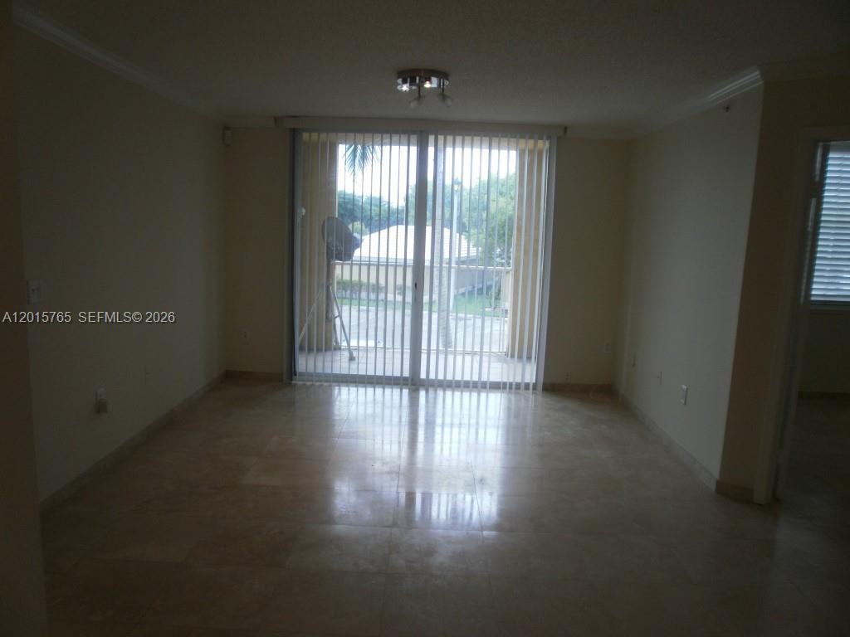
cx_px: 425
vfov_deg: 53.1
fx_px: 638
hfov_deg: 67.3
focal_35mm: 26
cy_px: 318
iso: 100
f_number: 2.6
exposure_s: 1/160
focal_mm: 4.65
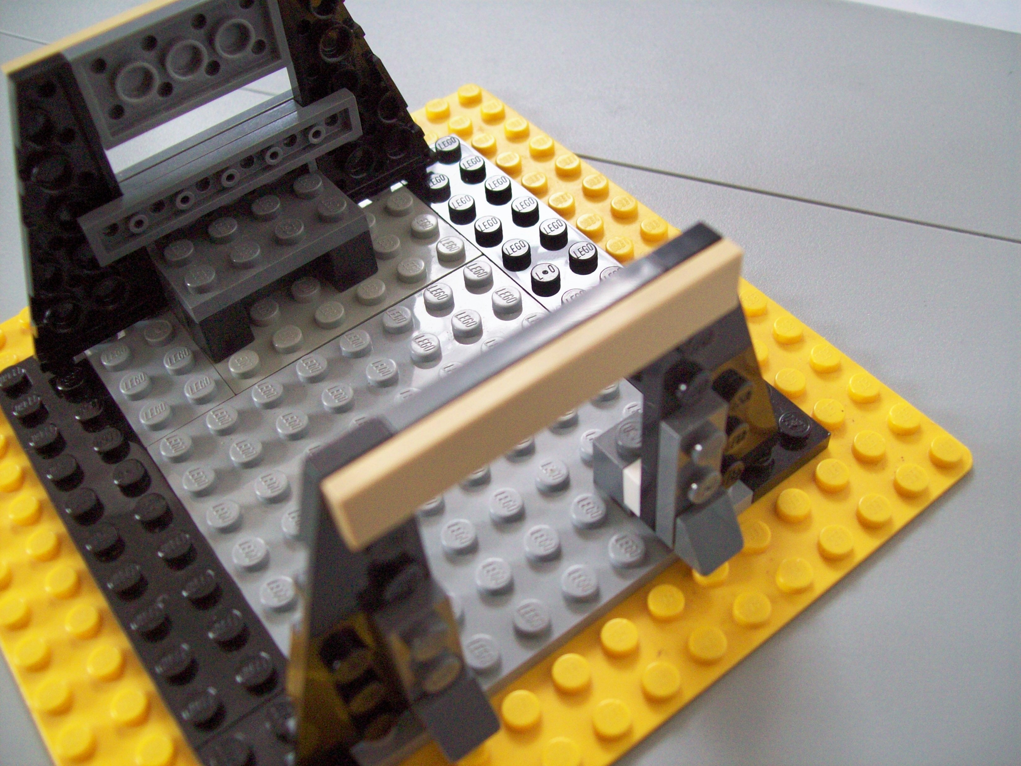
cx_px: 510
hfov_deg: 51.4
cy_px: 383
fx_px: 1062
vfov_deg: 39.7
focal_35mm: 36
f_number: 2.7
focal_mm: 6
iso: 160
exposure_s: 1/15.5
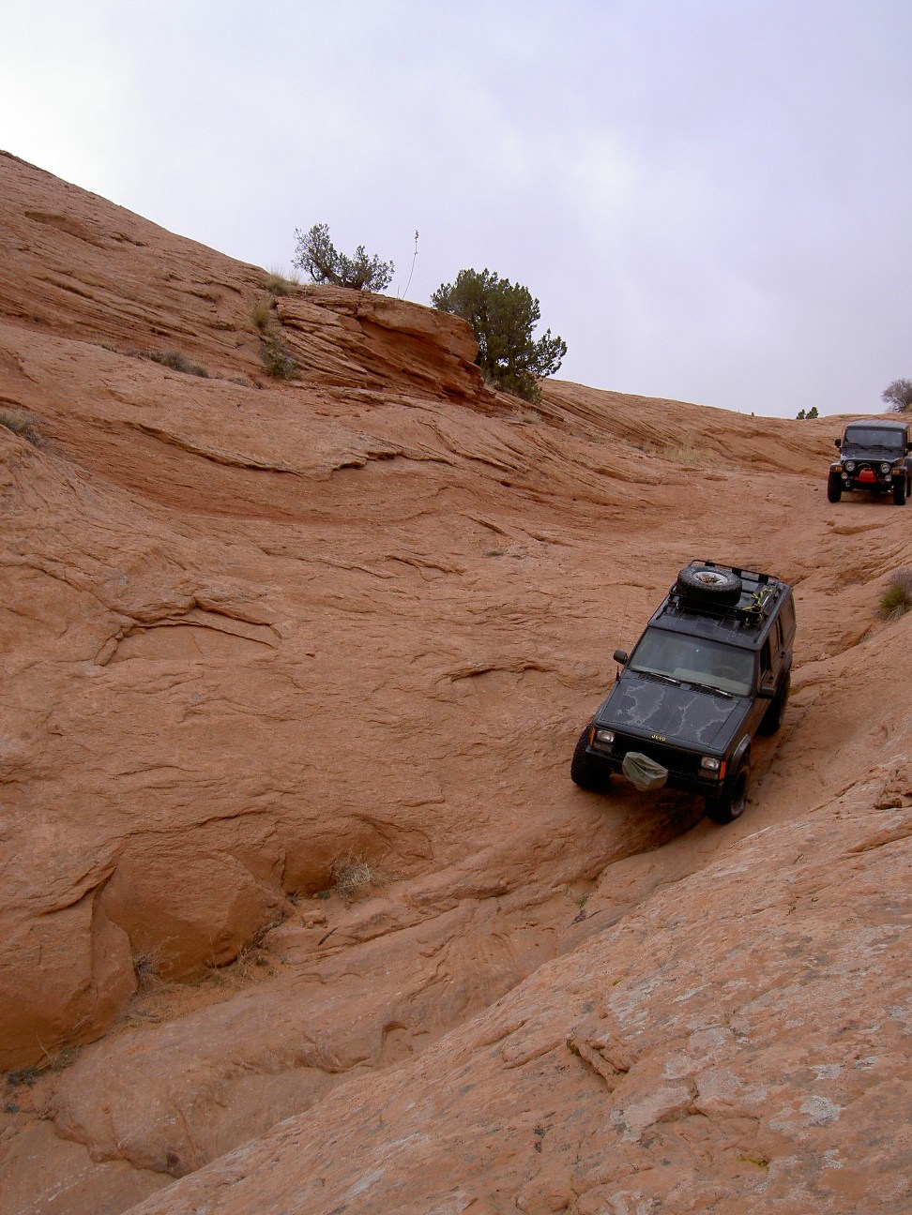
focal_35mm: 39
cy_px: 608
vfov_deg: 47.9
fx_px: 1370
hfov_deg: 36.8
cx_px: 456
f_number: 4.7
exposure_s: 1/160
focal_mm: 8
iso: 100
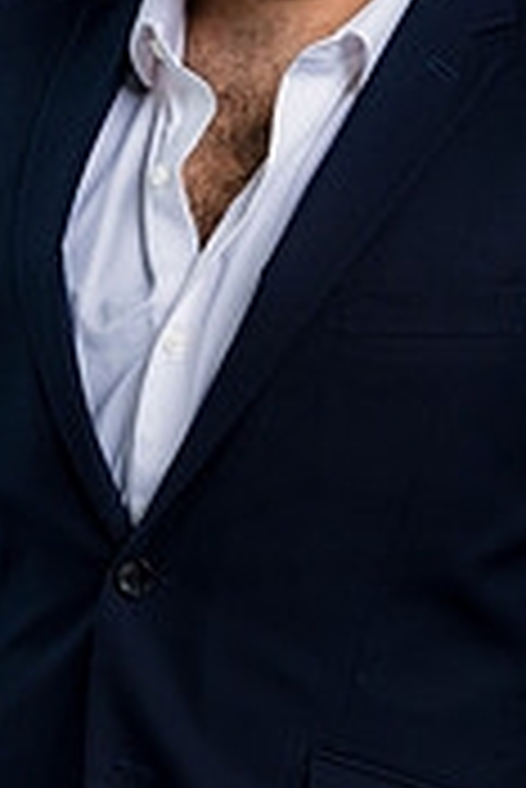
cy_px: 338
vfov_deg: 9.4
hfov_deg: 6.3
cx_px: 342
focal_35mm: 218
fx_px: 4768
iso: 125
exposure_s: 1/200
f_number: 5
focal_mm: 85
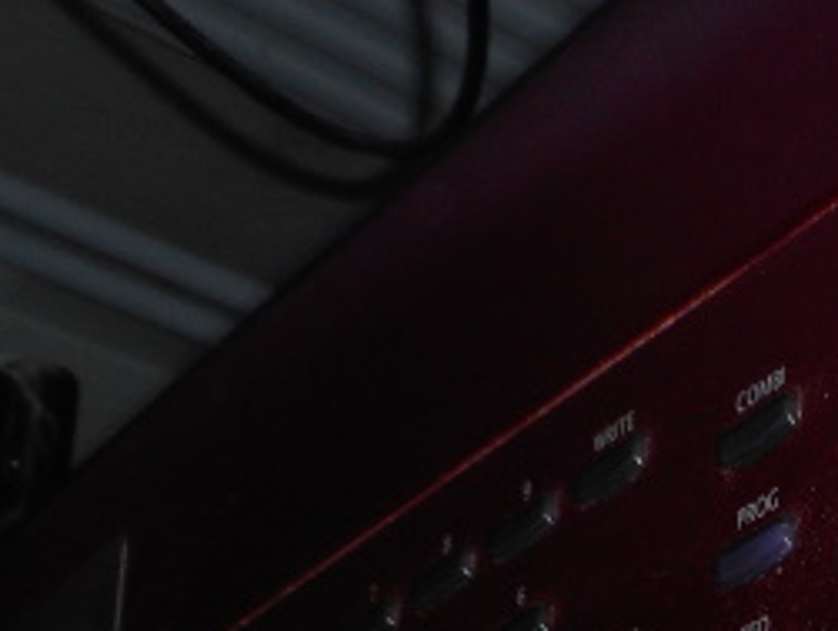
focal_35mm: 109
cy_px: 925
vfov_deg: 12.9
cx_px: 1022
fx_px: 2643
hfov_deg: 17.2
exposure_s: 1/25
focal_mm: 4.5
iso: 80
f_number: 3.7
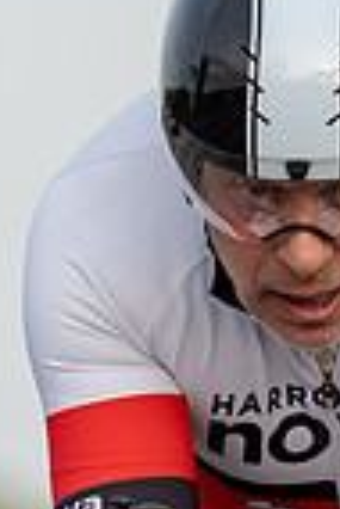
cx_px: 535
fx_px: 20250
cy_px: 410
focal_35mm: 1433
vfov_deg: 1.4
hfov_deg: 1.0
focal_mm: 197
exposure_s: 1/1000
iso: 125
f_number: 3.2
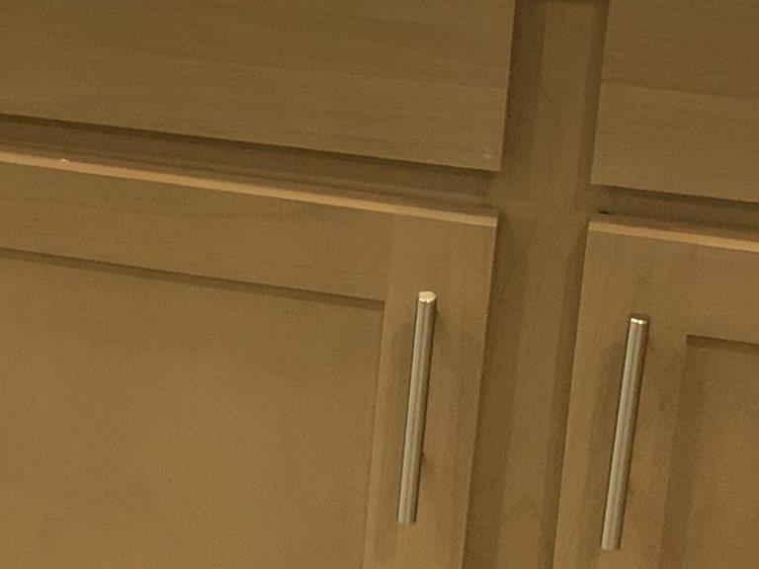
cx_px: -16
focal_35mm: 116
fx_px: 2543
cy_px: 111
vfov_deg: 12.7
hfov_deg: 16.6
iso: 50
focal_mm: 3
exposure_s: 1/60
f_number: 1.8
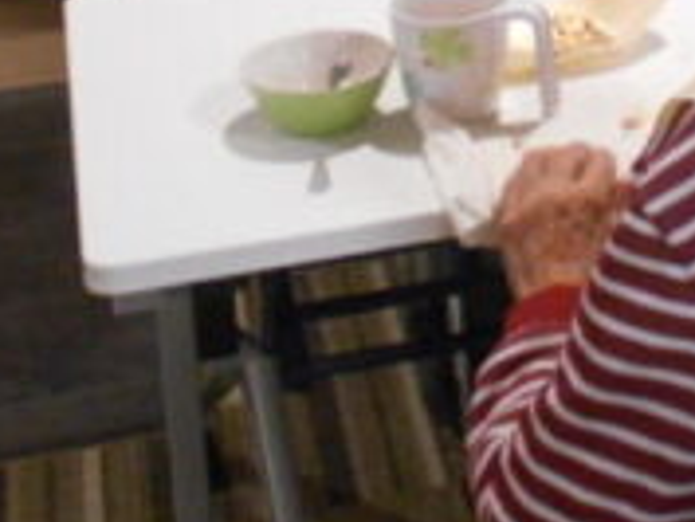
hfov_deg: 15.9
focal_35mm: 115
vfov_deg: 12.2
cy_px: -275
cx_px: 1009
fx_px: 2310
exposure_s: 1/25
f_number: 3.6
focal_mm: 5.8
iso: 400
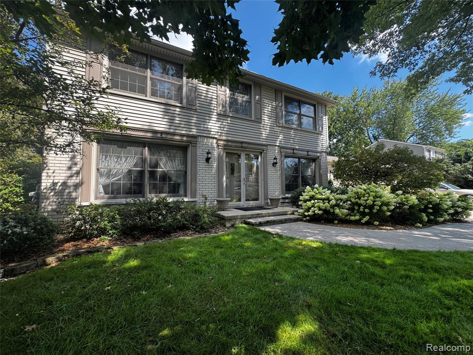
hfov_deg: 102.1
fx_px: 191
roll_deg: +1.6
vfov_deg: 85.7
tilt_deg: +3.4
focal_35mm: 14
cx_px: 236
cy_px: 178
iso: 40
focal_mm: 2.22
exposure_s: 1/308
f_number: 2.2
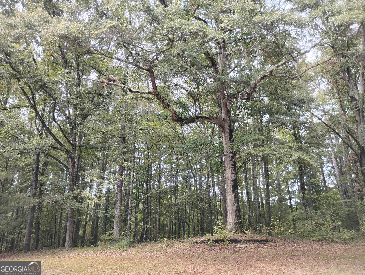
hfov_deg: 63.4
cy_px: 138
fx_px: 296
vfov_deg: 49.9
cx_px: 182
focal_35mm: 28
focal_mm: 4.26
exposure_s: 1/120
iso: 169
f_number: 1.8
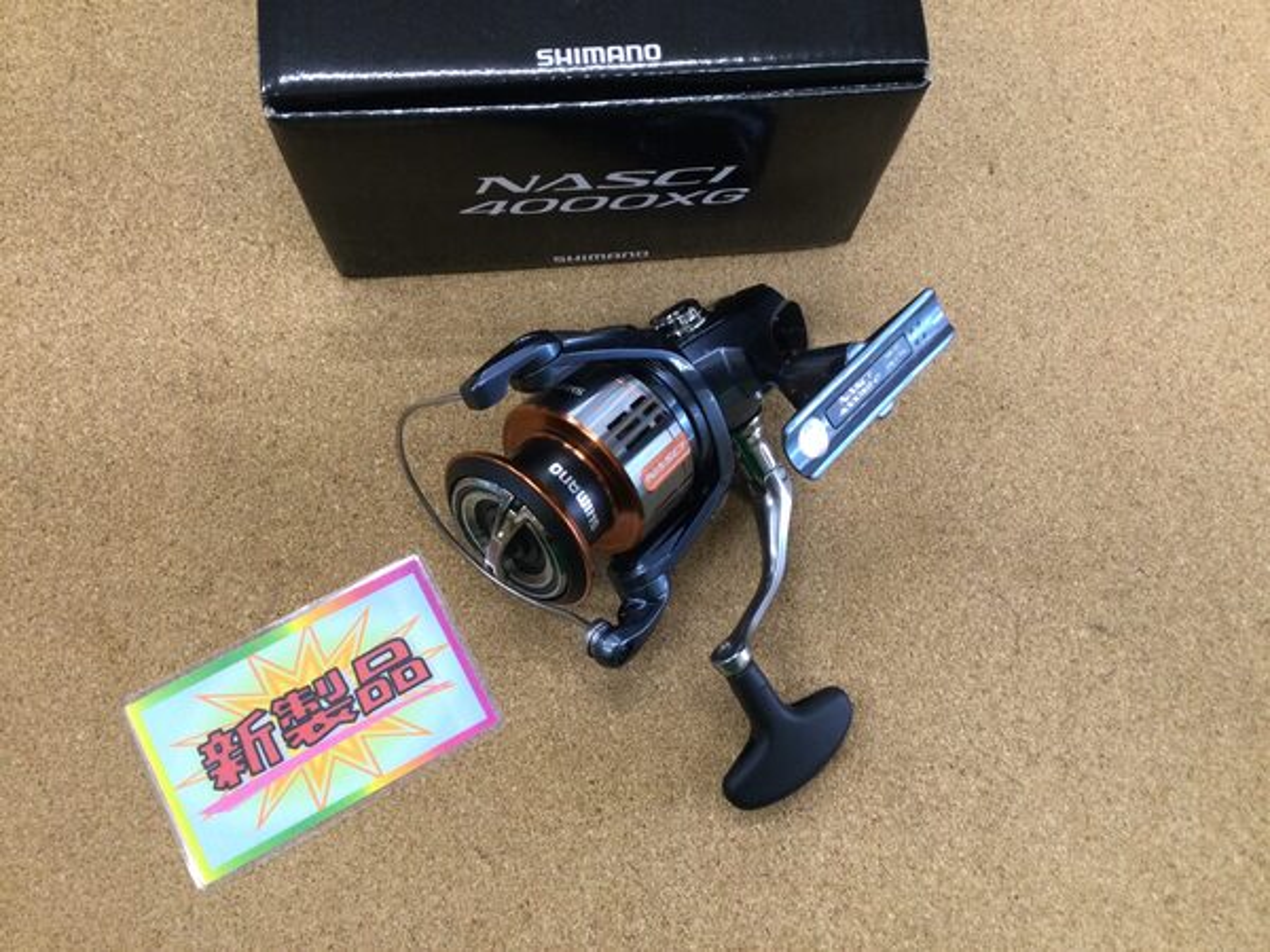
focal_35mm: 31
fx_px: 1137
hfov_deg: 58.4
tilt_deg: -76.0
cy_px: 476
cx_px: 635
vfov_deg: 45.4
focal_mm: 3.3
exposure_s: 1/30
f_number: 2.4
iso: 40
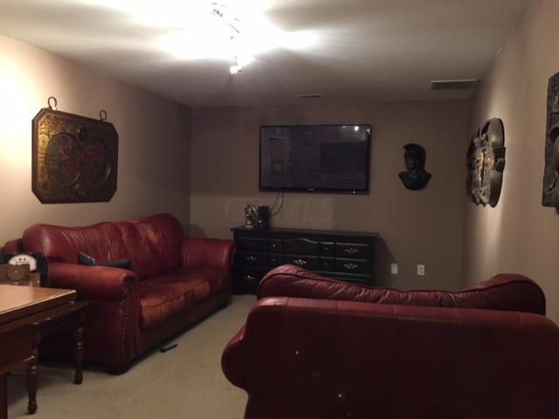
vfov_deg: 48.2
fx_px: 468
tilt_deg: -2.0
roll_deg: -1.5
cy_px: 210
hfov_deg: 61.7
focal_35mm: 29
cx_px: 280
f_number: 2.2
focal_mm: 4.15
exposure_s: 1/4
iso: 64
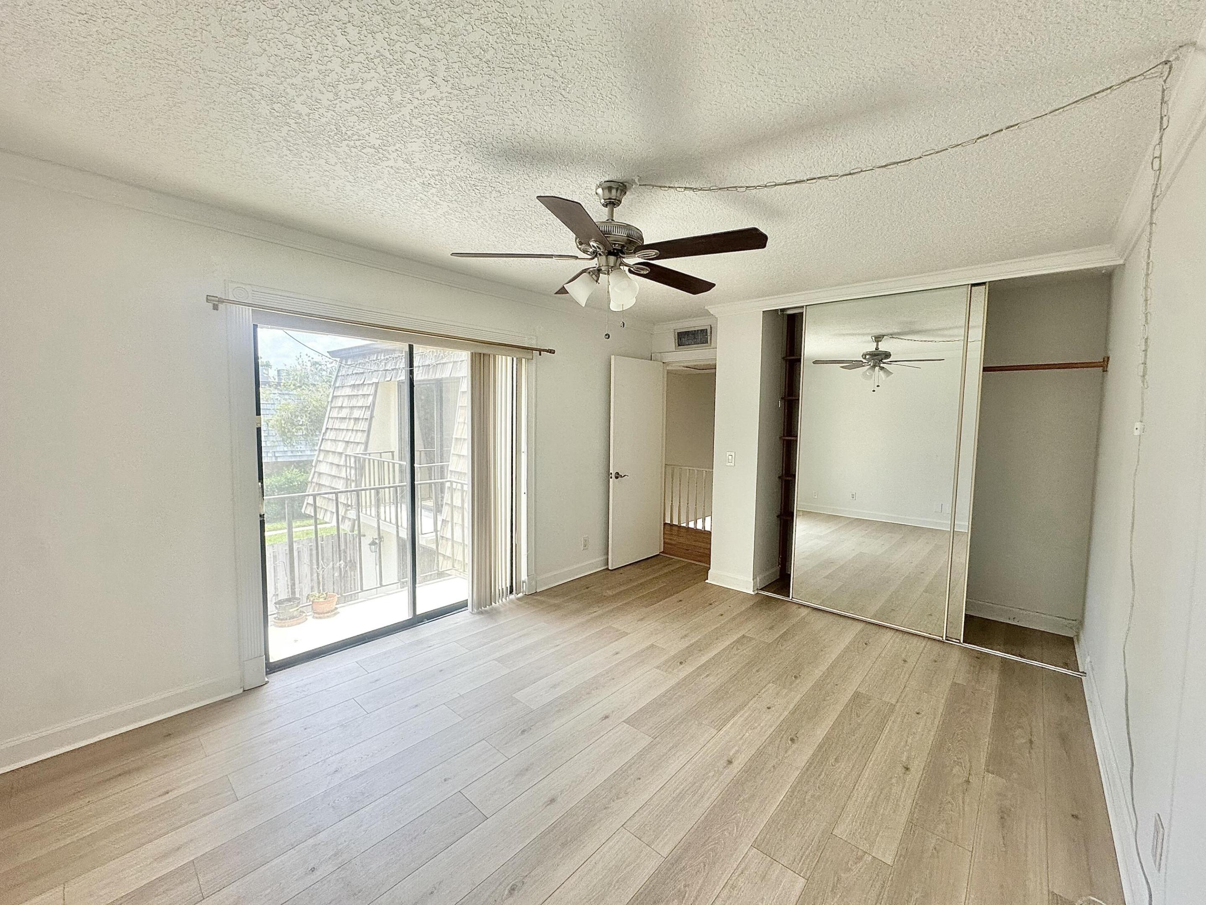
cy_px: 452
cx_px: 603
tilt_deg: -3.7
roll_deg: -0.9
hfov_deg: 102.1
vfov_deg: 85.7
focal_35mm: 14
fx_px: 488
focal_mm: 2.22
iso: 64
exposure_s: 1/99
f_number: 2.2
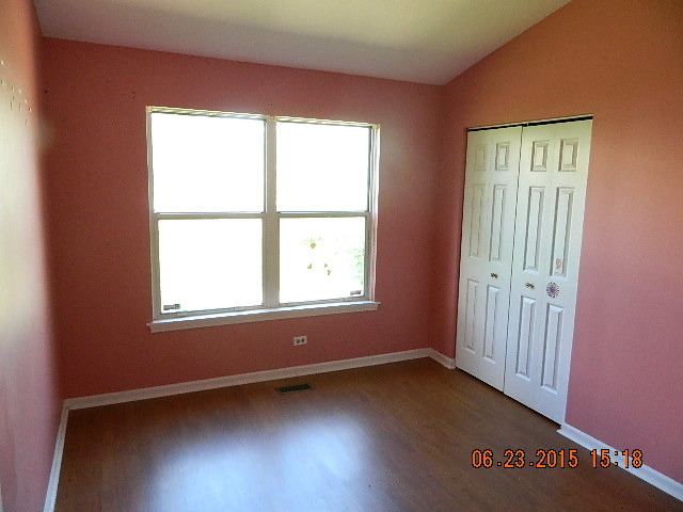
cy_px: 256
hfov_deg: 69.4
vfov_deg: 54.9
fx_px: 493
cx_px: 342
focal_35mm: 25
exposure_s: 1/60
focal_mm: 4.5
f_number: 3.1
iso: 400
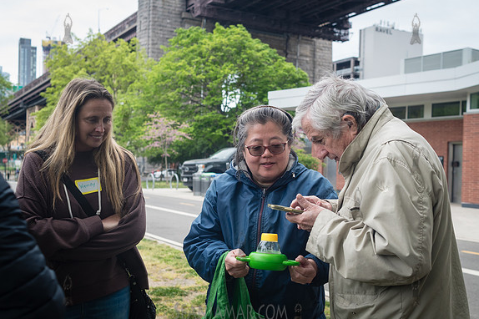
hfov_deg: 47.3
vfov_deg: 32.6
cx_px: 267
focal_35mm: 41
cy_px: 172
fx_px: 545
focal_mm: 35
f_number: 4.5
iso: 250
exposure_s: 1/320
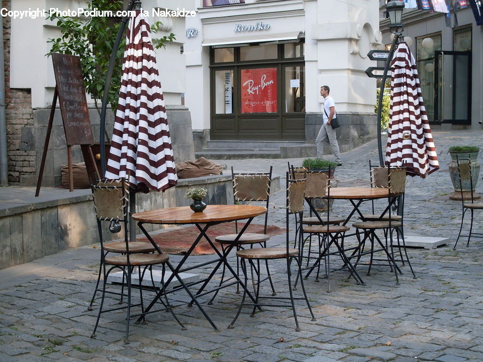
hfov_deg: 27.4
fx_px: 991
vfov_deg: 20.7
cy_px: 181
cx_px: 242
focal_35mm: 71
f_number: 3.7
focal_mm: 11.7
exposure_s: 1/90
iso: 100
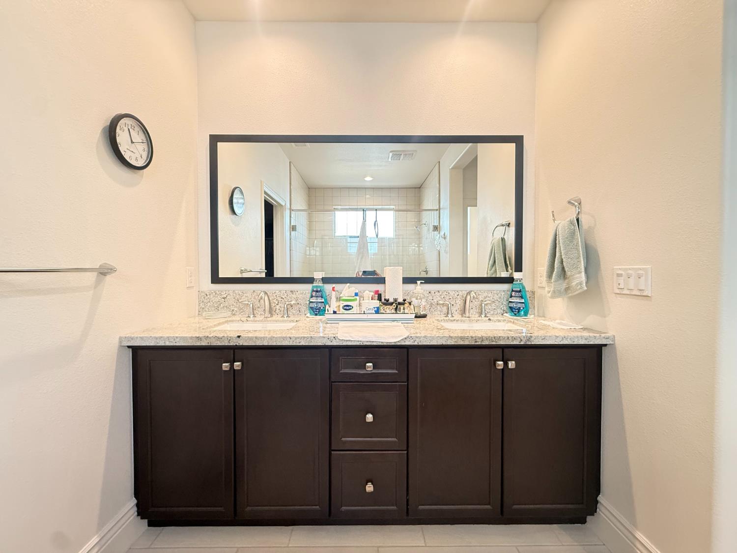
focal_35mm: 14
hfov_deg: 102.1
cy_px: 276
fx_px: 298
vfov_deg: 85.7
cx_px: 368
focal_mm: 2.22
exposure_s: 1/60
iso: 400
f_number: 2.2
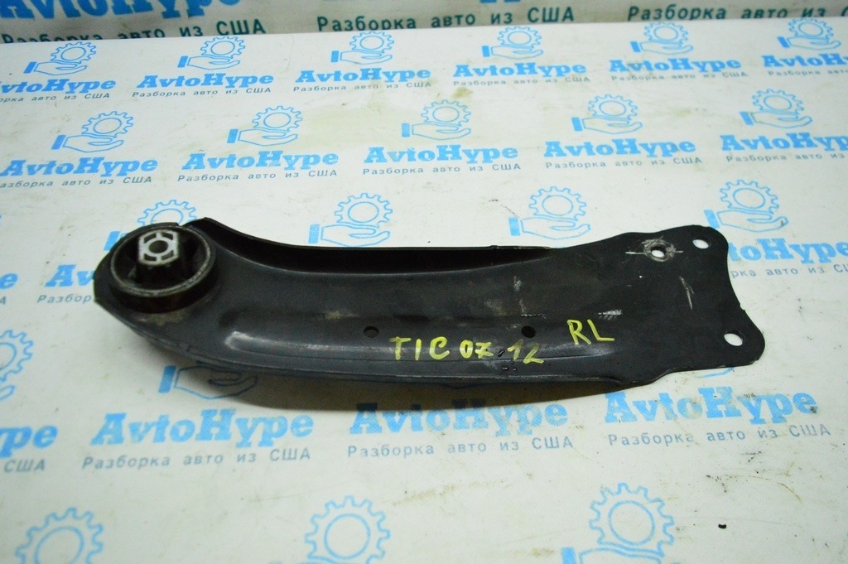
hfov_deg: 67.4
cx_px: 424
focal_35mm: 27
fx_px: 635
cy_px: 282
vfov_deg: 47.9
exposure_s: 1/1000
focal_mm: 18
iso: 6400
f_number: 3.5
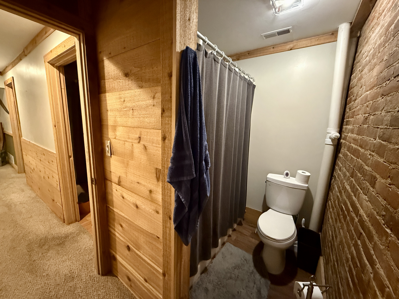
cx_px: 200
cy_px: 150
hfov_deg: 102.1
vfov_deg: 85.7
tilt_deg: -9.5
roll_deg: -2.7
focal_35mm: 14
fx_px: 161
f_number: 2.2
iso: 1000
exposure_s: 1/40
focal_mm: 2.22
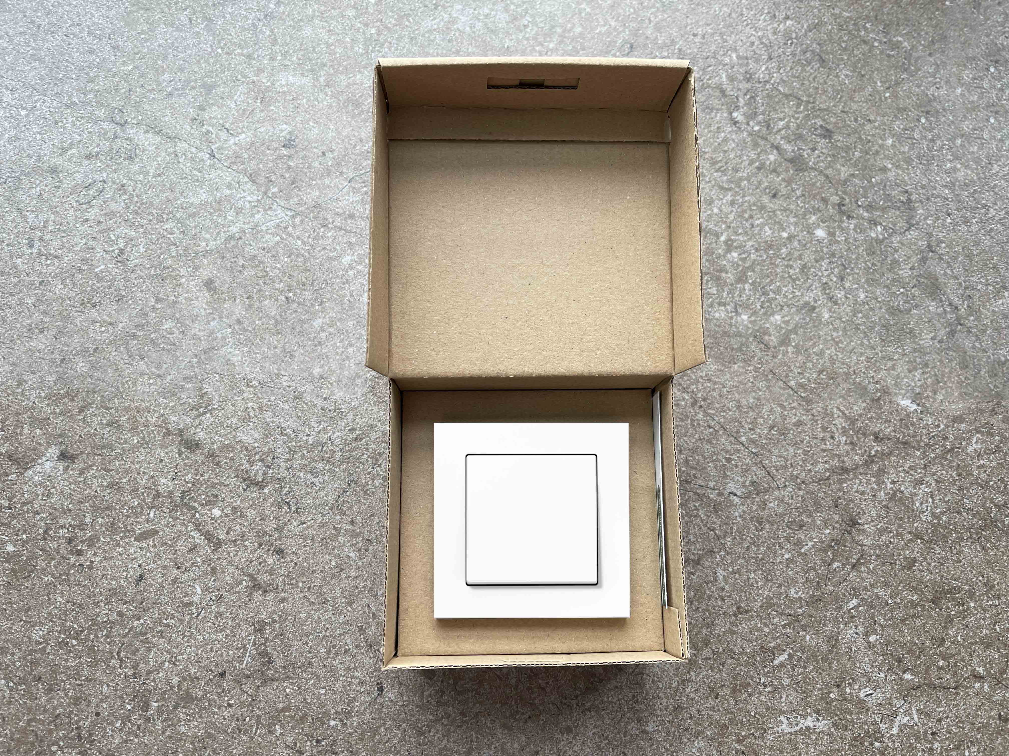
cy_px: 378
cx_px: 504
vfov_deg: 53.1
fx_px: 758
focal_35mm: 26
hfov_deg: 67.3
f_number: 1.6
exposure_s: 1/121
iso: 64
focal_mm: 5.1
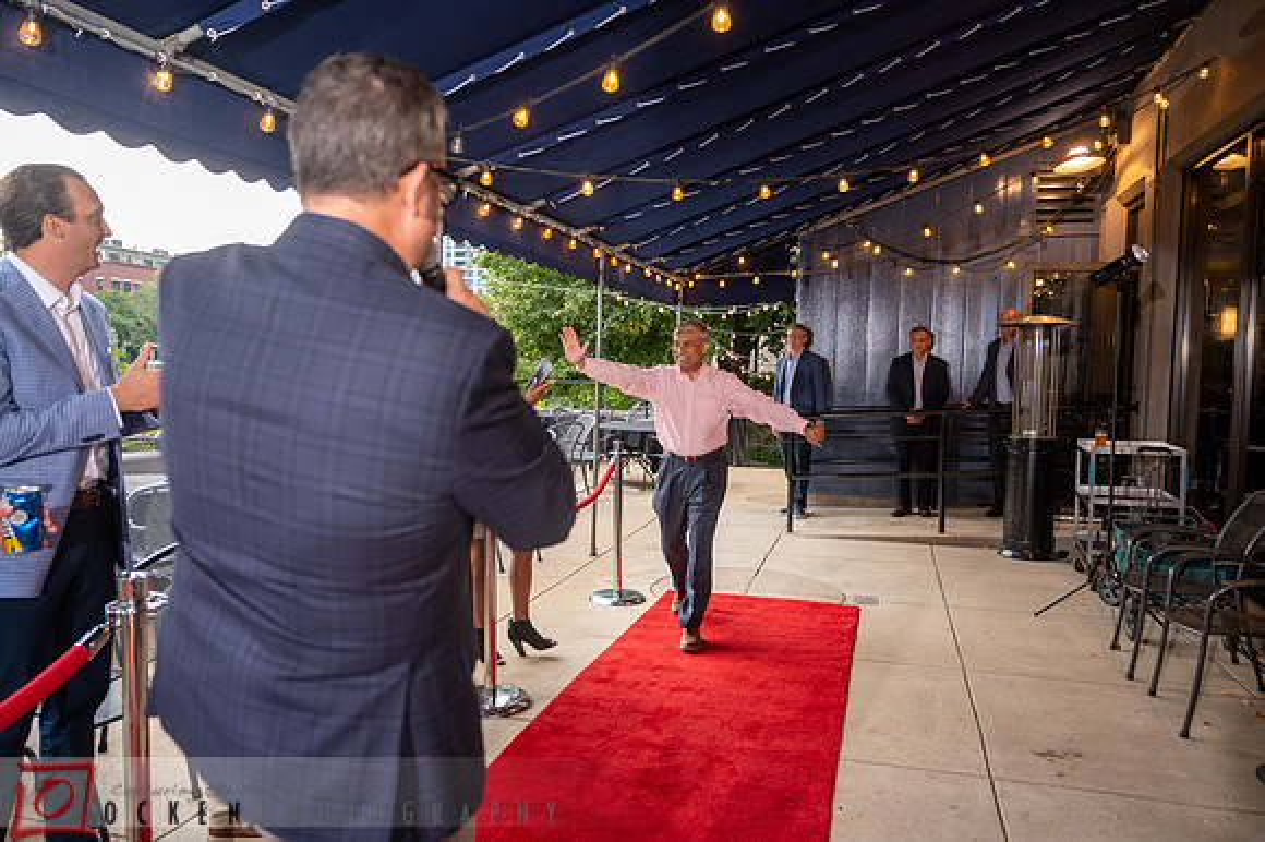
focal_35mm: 28
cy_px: 421
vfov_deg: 45.6
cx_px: 632
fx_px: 1001
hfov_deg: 64.6
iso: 800
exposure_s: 1/125
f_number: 4
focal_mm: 28.5
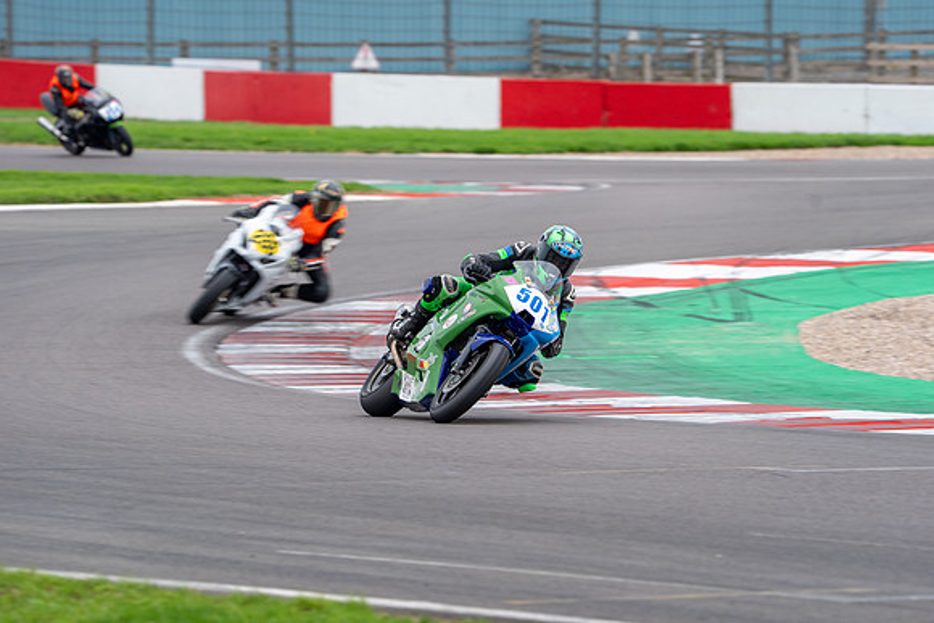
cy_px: 312
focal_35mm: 300
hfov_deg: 6.9
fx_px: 7792
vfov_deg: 4.6
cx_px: 467
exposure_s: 1/200
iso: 500
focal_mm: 300
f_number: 6.3
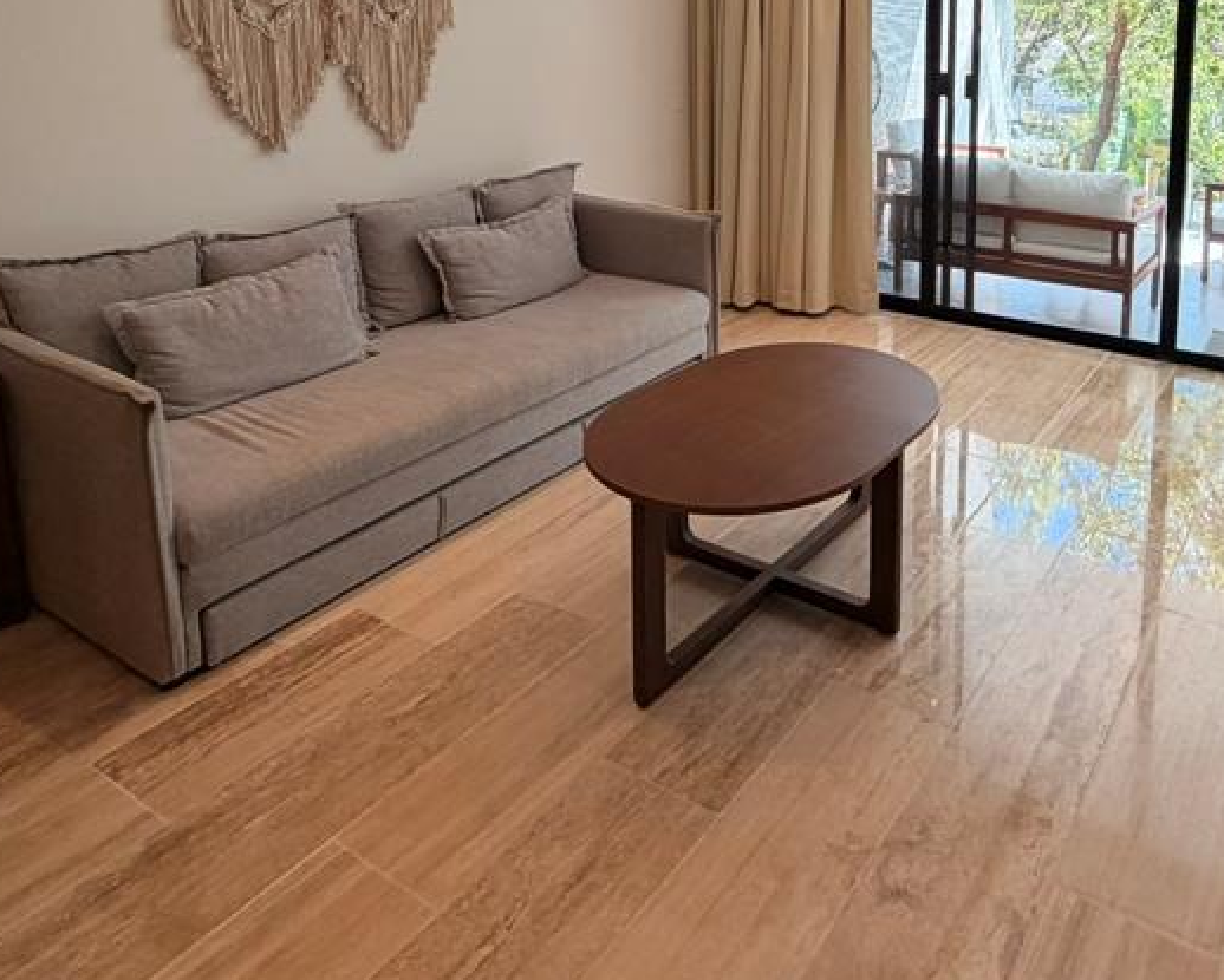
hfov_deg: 61.5
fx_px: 979
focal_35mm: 27
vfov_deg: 48.8
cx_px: 872
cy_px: 139
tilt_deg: -8.3
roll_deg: -0.6
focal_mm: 2.22
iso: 80
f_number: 2.2
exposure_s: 1/120
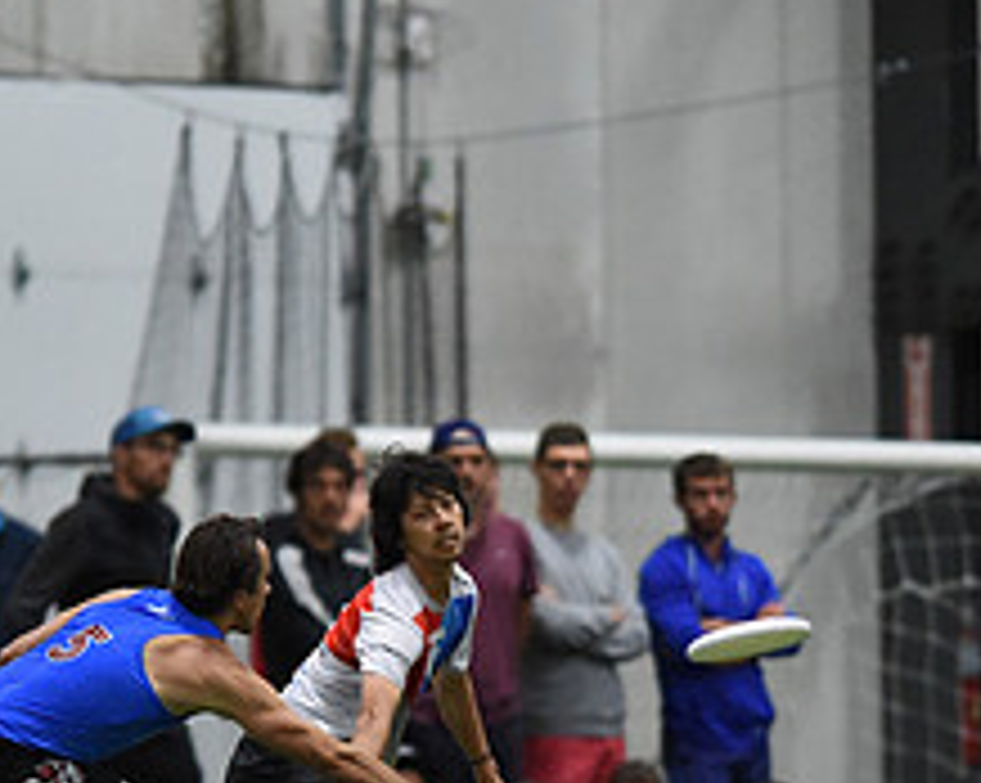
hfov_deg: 1.9
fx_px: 28921
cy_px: 587
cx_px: 423
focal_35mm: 997
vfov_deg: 1.6
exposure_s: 1/640
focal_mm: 400
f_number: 2.8
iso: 10000
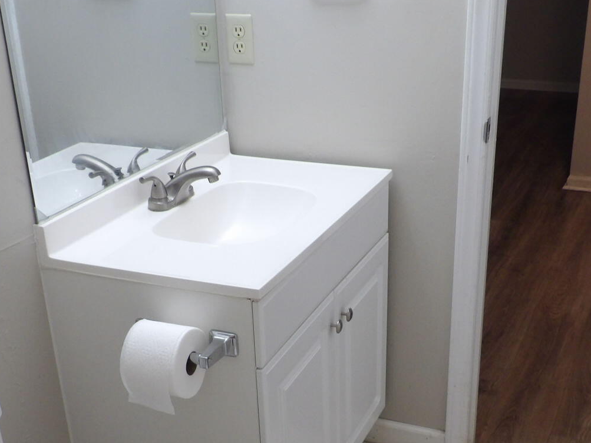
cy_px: 354
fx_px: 836
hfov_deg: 38.9
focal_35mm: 49
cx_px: 312
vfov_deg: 29.0
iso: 200
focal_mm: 4.3
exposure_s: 1/28
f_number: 3.2
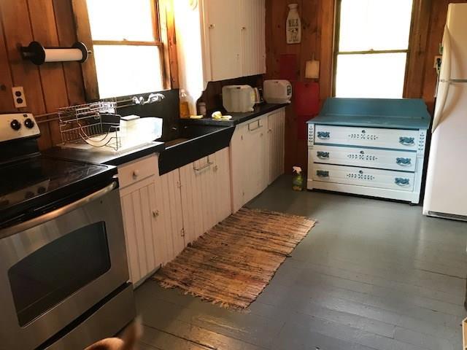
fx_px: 378
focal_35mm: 28
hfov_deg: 63.4
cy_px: 175
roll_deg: +0.9
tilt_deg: -17.8
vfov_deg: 49.7
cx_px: 234
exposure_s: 1/17
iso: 40
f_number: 1.8
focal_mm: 3.99
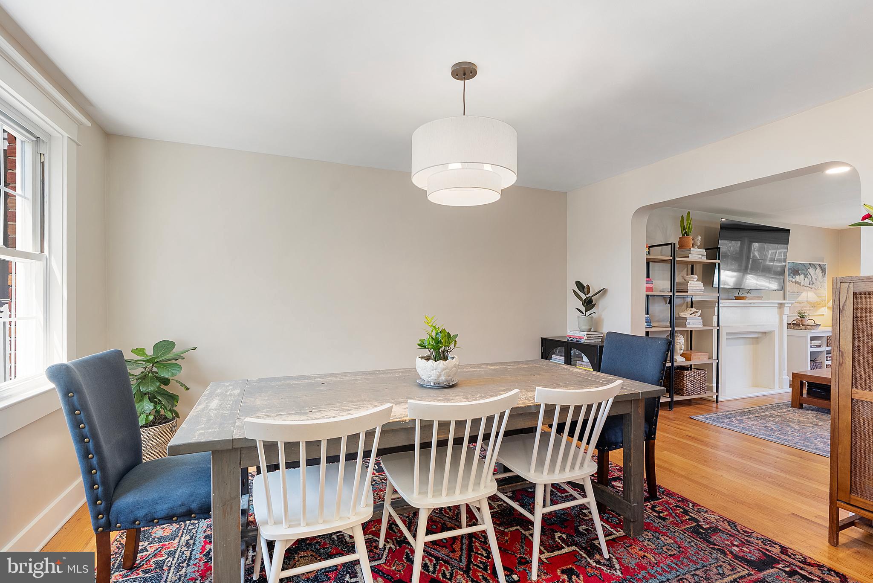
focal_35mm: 16
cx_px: 436
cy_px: 292
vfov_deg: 73.8
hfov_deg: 96.7
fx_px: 388
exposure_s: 1/6
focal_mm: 16
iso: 200
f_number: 8
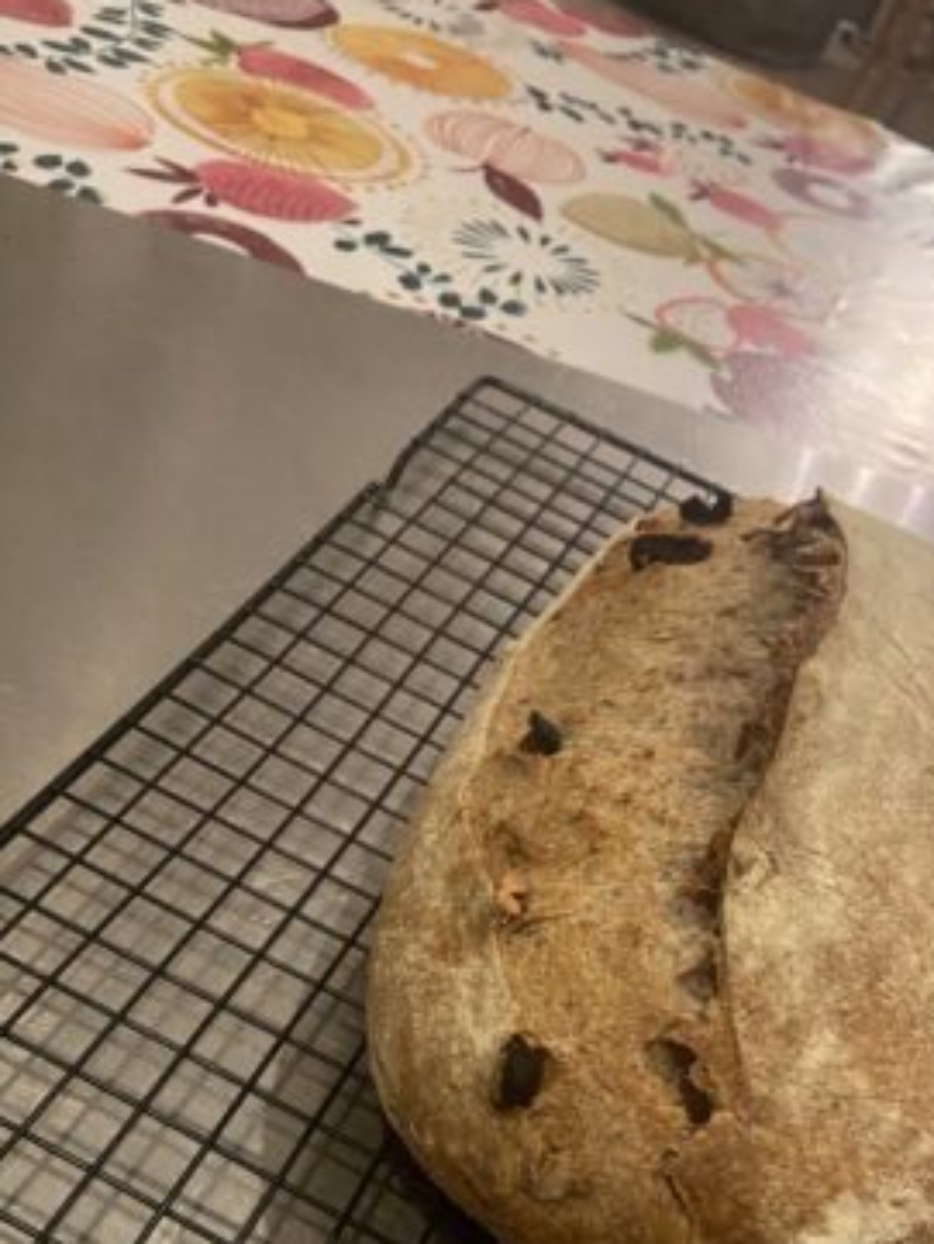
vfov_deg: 50.3
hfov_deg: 39.7
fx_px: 1294
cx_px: 474
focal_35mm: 36
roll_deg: -23.0
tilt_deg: -44.4
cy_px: 848
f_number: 1.8
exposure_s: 1/33
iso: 400
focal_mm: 4.25
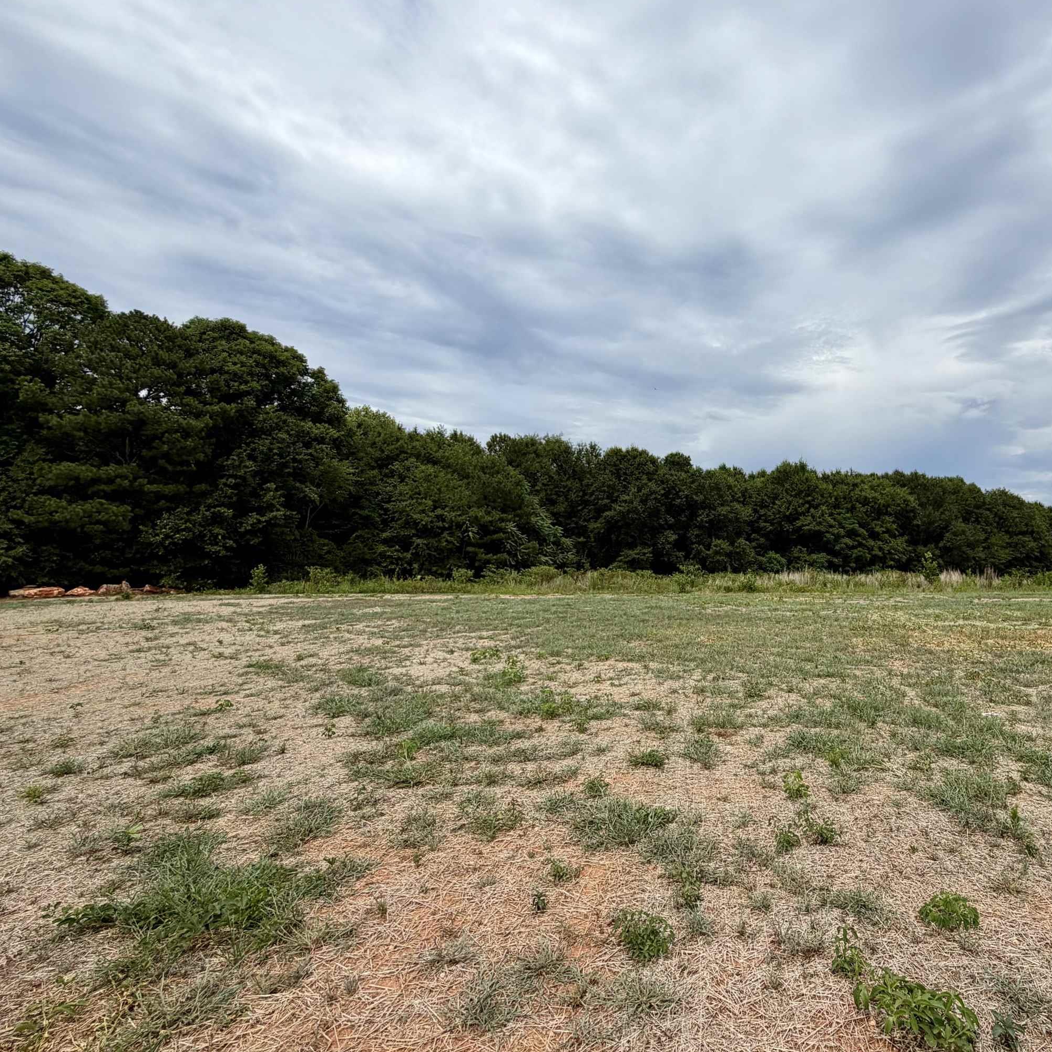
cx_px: 723
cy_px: 483
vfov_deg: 77.5
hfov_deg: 74.6
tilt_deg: +5.3
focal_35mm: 19
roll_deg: -2.2
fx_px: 653
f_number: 2.2
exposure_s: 1/1497
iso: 20
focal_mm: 2.22
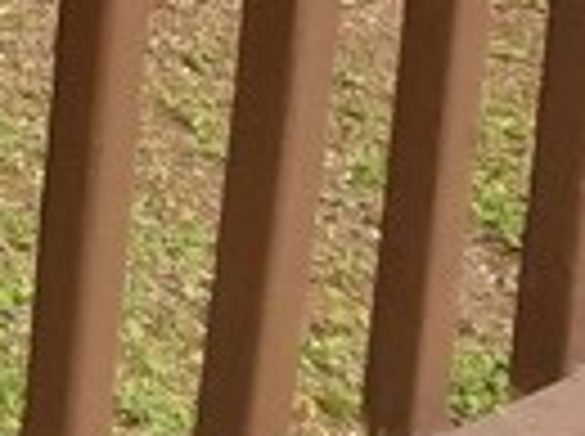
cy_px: -1227
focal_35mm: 205
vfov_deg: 6.2
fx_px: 3458
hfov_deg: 7.8
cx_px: -1395
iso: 50
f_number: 1.7
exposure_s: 1/202
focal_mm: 4.2
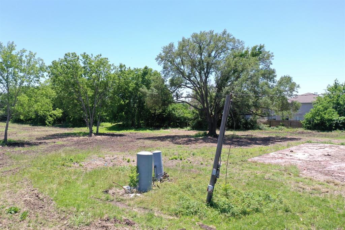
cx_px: 172
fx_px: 268
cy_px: 115
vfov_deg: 46.4
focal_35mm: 28
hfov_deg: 65.5
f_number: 5
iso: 100
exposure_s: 1/240
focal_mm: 10.26
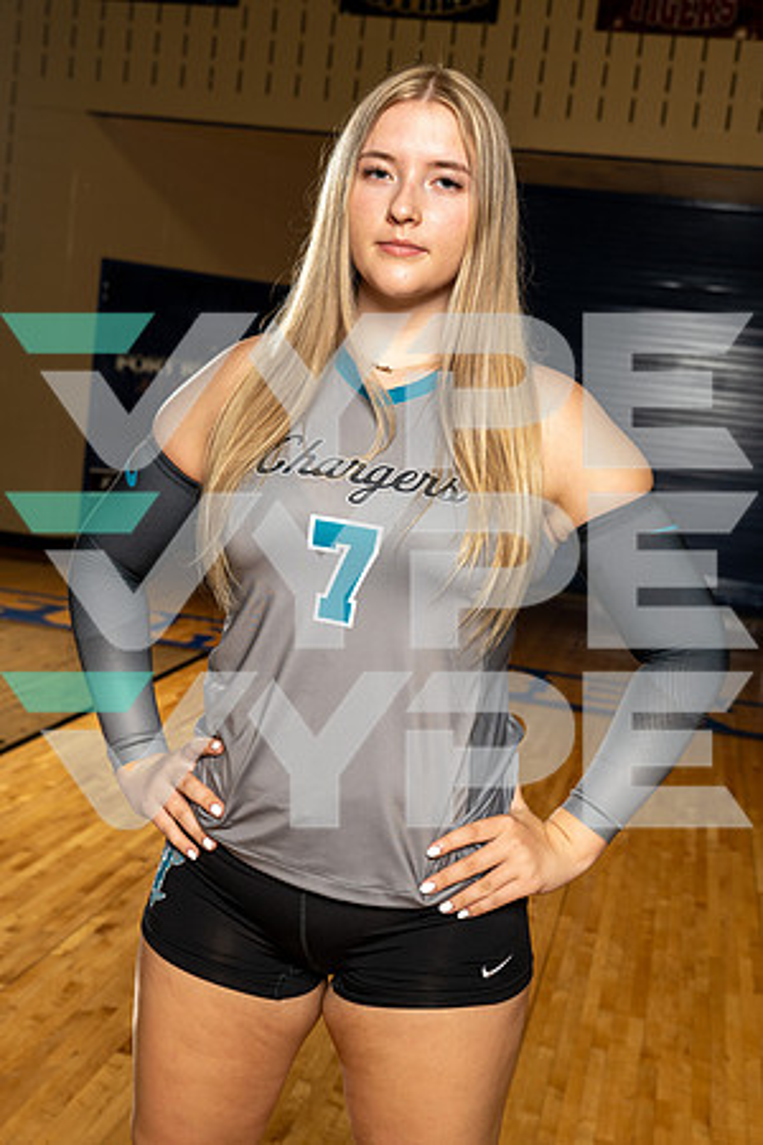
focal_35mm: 45
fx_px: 1431
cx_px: 382
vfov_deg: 43.6
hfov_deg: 29.9
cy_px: 572
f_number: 5.6
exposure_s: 1/250
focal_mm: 45
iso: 500
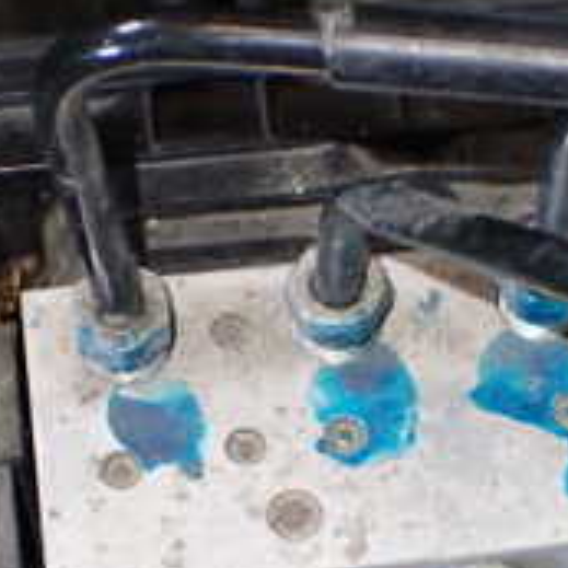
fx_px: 2339
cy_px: 463
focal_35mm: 126
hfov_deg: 13.8
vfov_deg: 13.8
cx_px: 332
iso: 800
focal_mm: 7.31
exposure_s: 1/40
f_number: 2.8
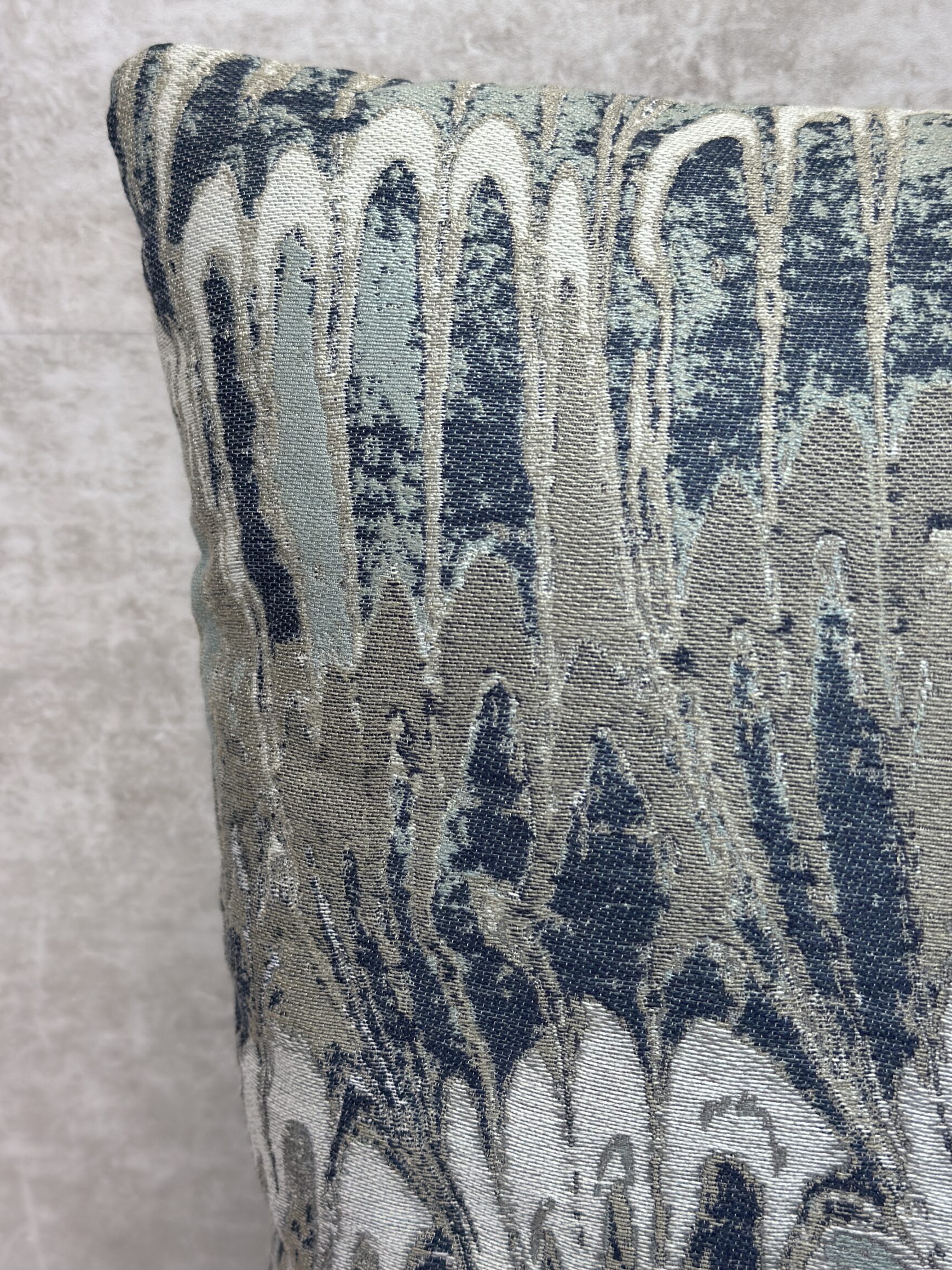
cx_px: 522
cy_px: 629
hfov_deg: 27.5
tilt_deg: -18.5
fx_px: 1943
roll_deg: +0.8
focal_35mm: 53
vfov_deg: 36.2
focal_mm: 6.86
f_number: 1.78
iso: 80
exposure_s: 1/214
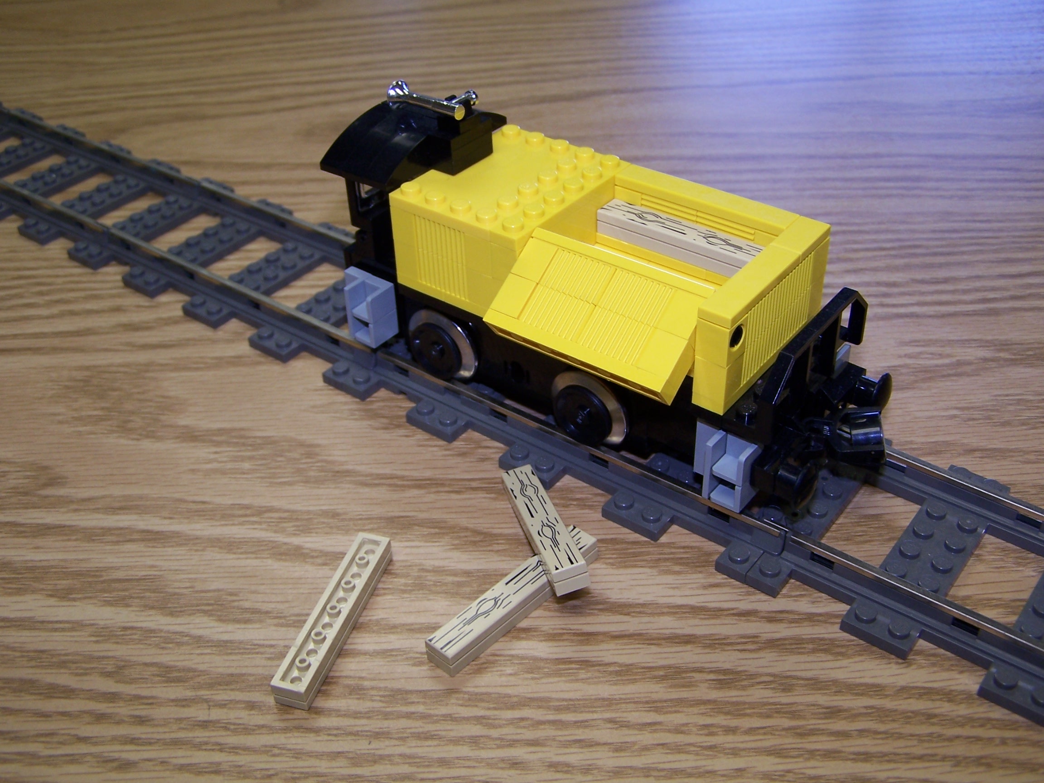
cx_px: 522
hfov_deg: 49.0
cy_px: 392
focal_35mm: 38
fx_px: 1146
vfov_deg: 37.7
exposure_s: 1/60
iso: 80
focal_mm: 6.3
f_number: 2.8
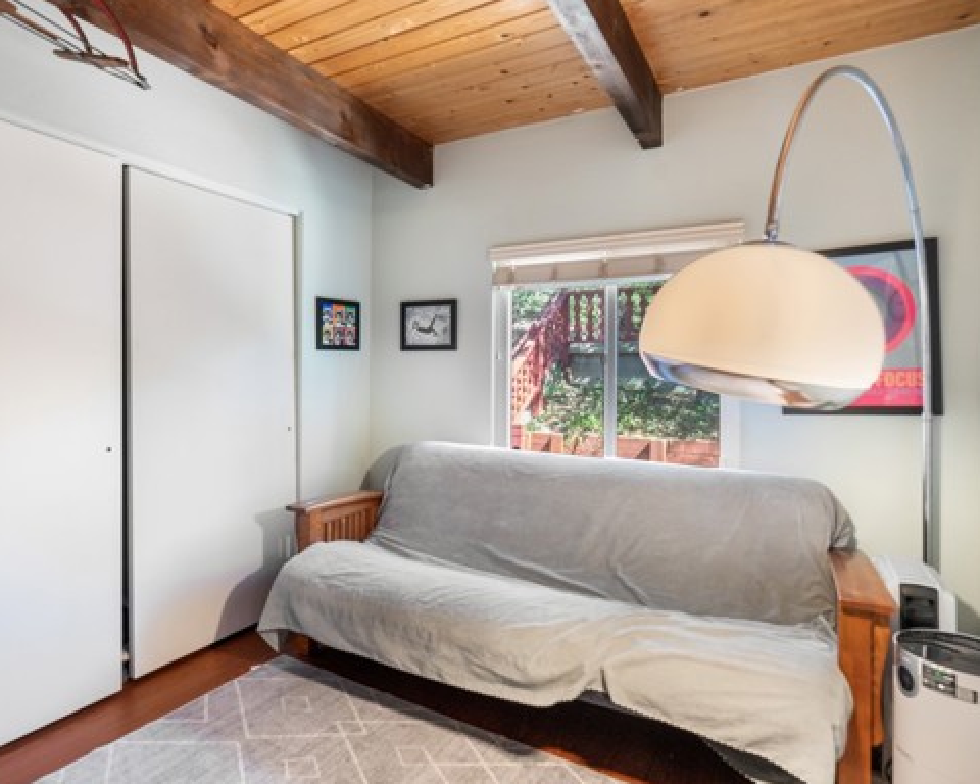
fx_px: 580
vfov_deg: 68.0
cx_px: 435
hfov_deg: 80.1
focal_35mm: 20
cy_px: 370
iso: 400
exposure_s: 1/3
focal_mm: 16
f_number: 7.1
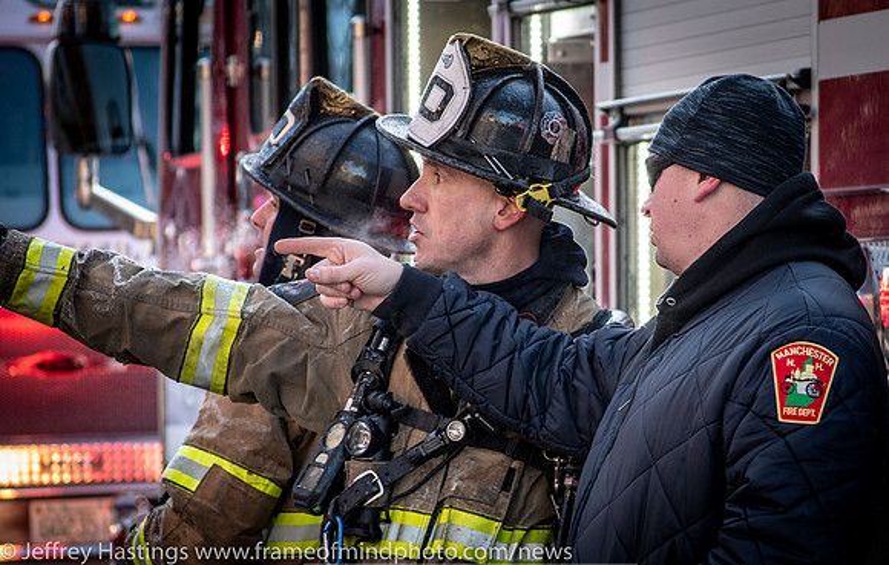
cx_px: 602
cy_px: 297
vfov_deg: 5.3
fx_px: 6132
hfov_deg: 8.3
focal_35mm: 252
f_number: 4.8
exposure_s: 1/160
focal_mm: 122
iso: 800
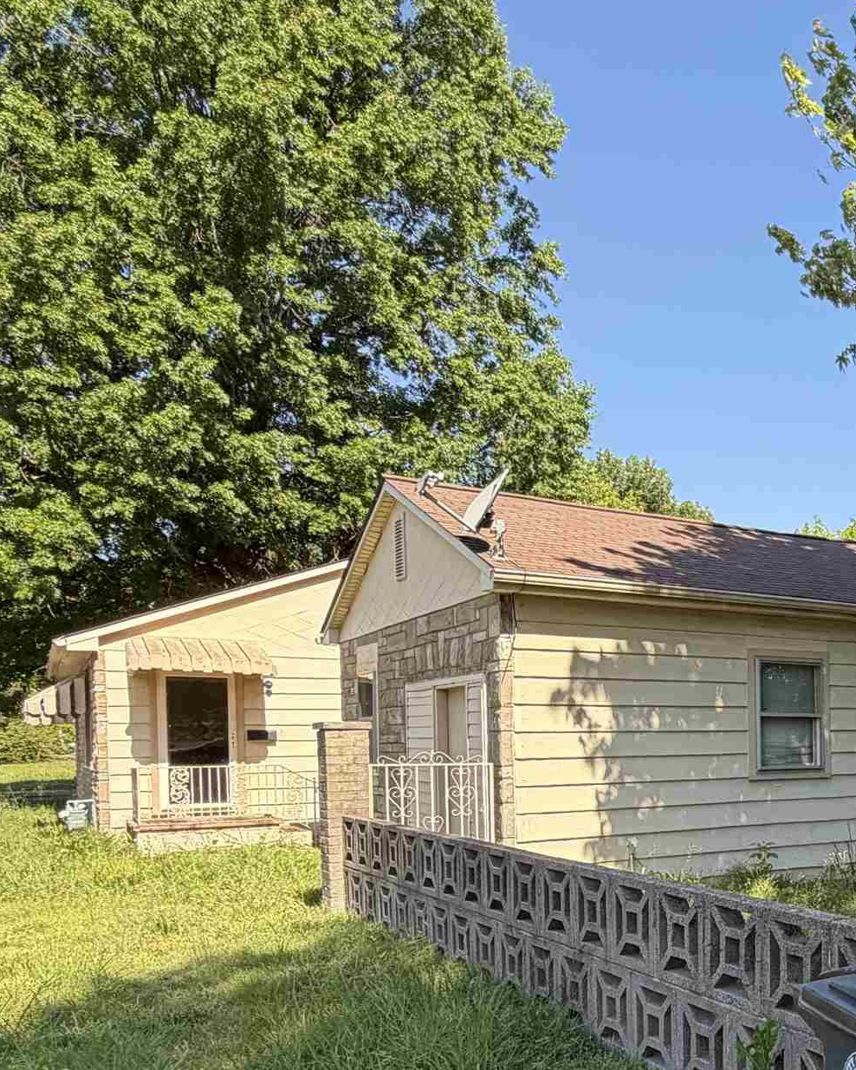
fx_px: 1077
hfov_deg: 37.3
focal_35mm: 34
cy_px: 769
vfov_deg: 51.1
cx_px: 910
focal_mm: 2.22
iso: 64
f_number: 2.2
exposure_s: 1/416
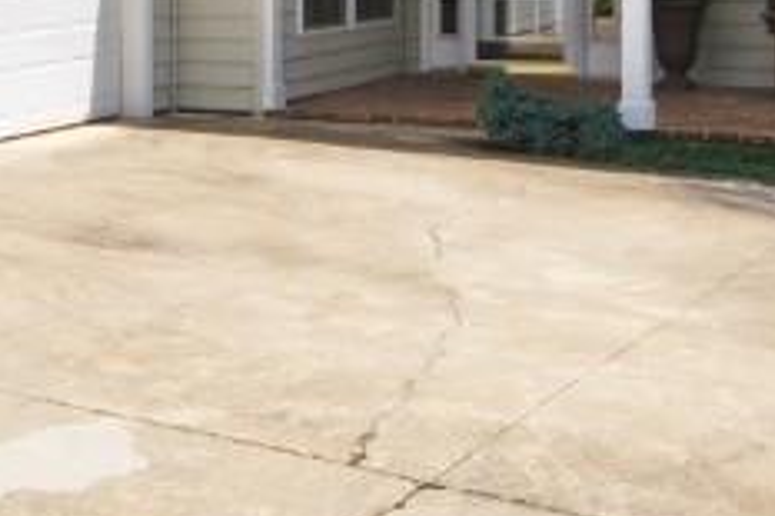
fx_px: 1549
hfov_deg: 27.5
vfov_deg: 17.1
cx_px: 153
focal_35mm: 72
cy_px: -256
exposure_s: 1/200
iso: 400
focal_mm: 14
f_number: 20
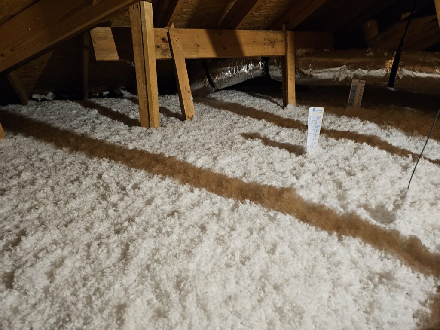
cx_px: 220
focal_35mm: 23
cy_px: 165
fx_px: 292
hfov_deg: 73.9
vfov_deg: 58.9
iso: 500
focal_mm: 6.3
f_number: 1.7
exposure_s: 1/24
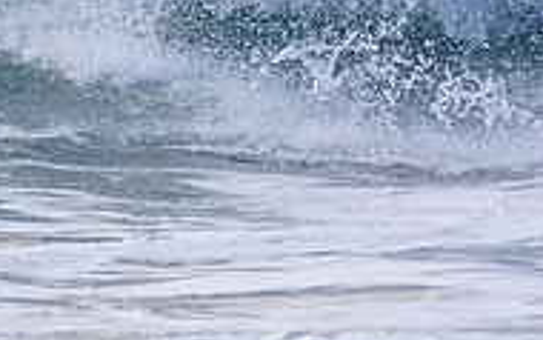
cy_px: -190
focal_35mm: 2333
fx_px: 34545
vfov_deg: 0.6
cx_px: -283
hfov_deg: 0.9
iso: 220
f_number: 5.6
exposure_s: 1/1000
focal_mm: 500
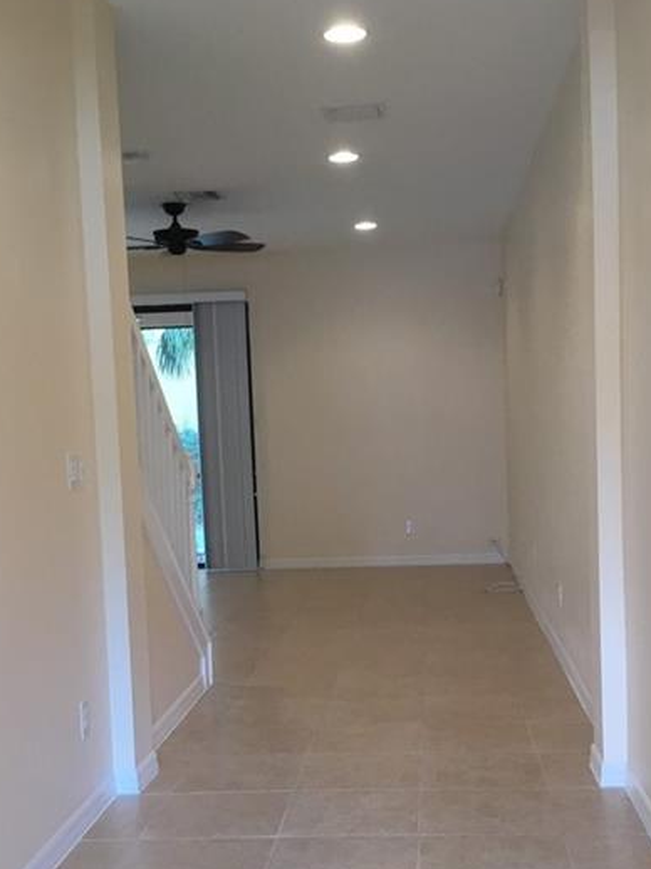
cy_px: 513
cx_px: 351
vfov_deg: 41.1
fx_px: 1154
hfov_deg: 31.5
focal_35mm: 46
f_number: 2.4
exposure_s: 1/30
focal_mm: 3.3
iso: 64
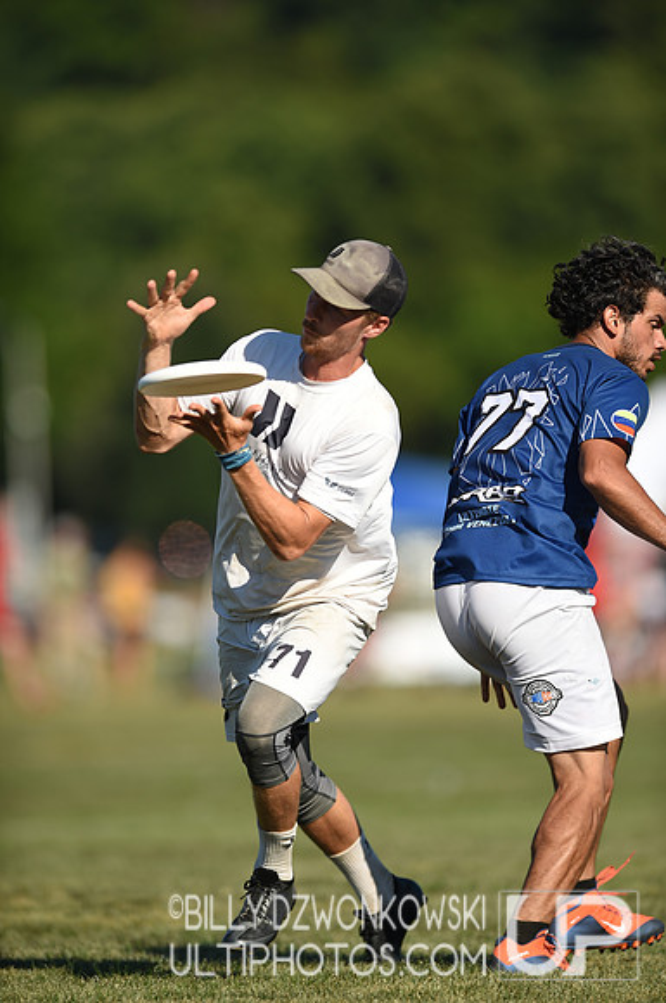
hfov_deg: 3.4
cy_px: 502
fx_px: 11132
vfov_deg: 5.2
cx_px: 333
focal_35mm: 400
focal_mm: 400
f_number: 3.5
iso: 100
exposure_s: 1/2000
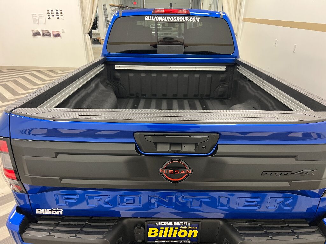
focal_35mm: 26
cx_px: 163
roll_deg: -0.3
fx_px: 245
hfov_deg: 67.3
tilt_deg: -25.3
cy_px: 122
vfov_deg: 53.1
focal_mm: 5.7
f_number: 1.5
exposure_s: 1/60
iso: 200
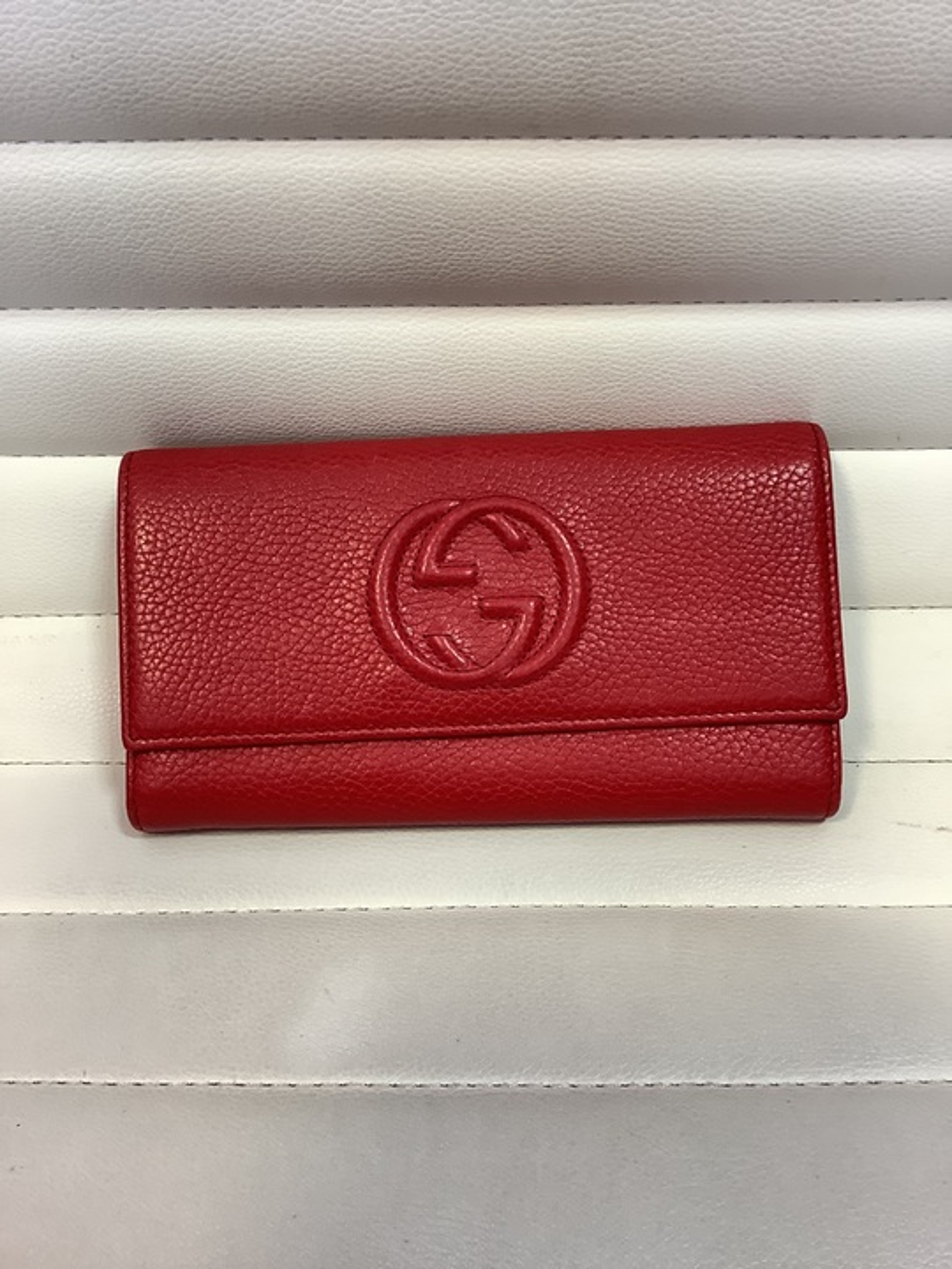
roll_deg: -1.0
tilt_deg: -42.0
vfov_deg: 58.4
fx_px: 1137
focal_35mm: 31
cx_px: 476
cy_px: 634
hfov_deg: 45.4
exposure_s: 1/50
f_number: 2.4
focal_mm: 3.3
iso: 125
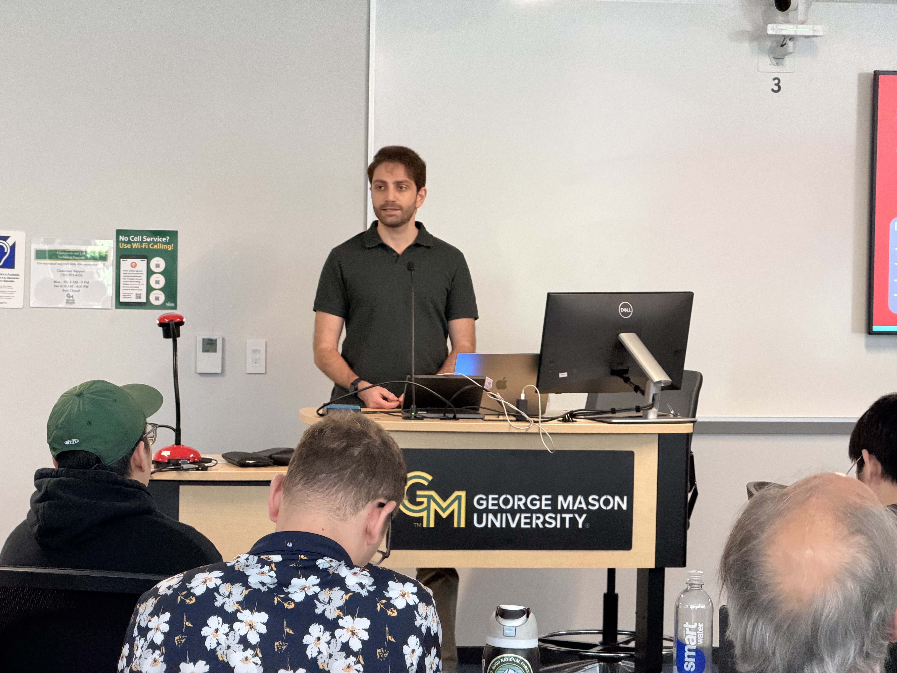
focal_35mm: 100
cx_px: 448
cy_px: 336
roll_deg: -0.5
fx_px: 2591
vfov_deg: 14.8
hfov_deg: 19.6
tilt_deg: -2.2
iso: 500
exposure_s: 1/60
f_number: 2.8
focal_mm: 16.89
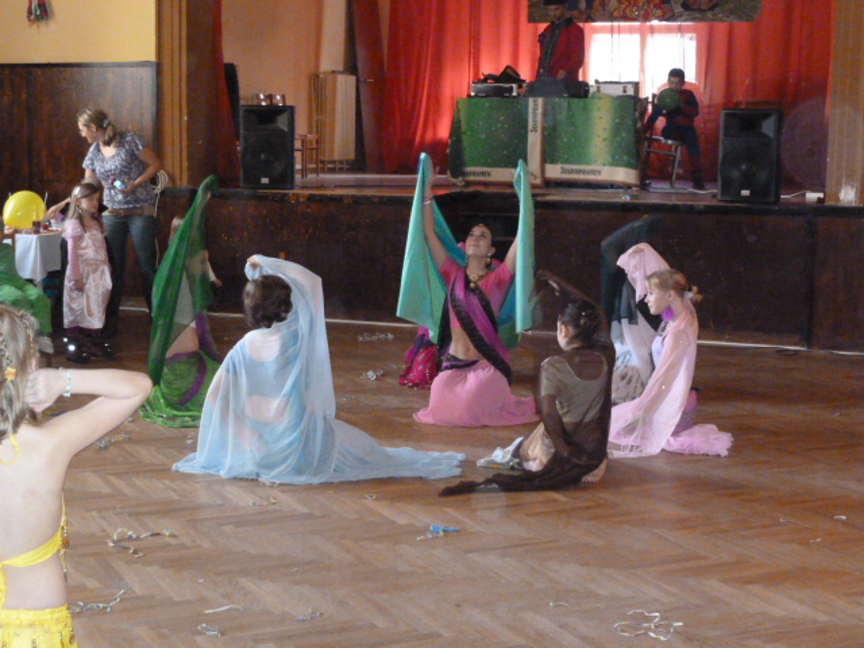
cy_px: 324
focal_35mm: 59
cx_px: 432
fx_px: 1473
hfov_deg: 32.7
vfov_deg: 24.8
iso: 1000
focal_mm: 9.7
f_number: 3.9
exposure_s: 1/30
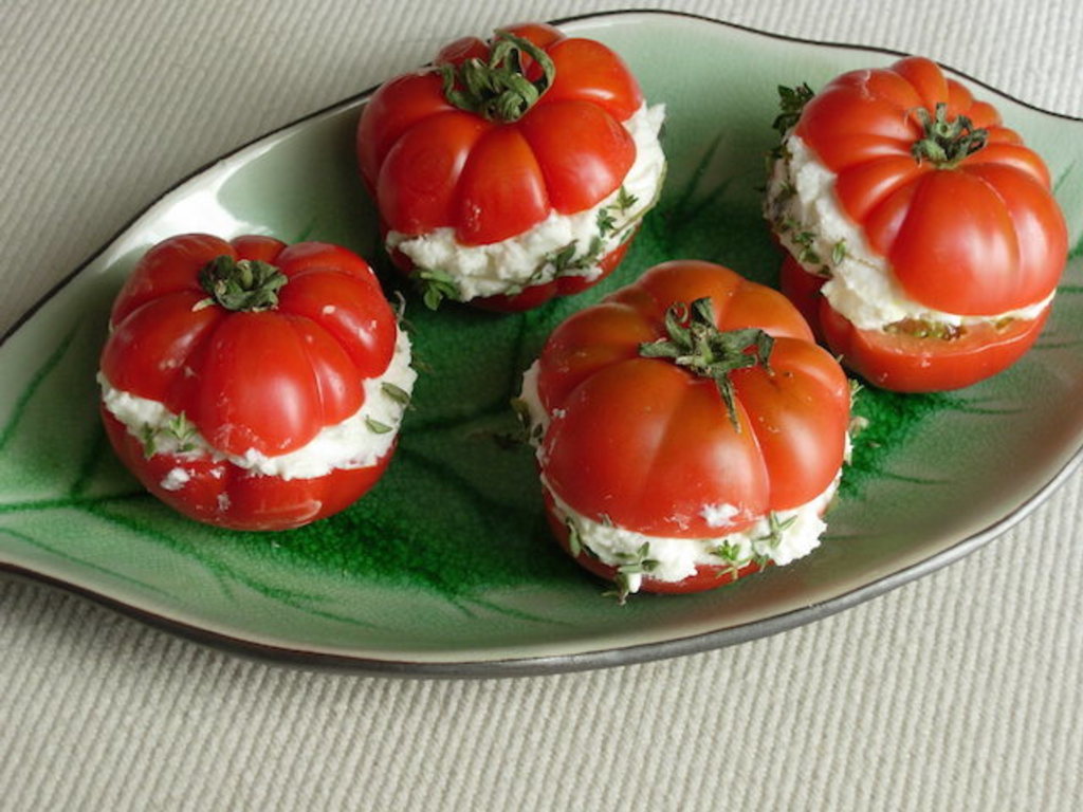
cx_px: 542
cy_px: 406
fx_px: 2565
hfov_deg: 23.8
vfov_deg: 18.0
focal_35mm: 82
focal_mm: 17
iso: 79
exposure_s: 1/4.4
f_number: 4
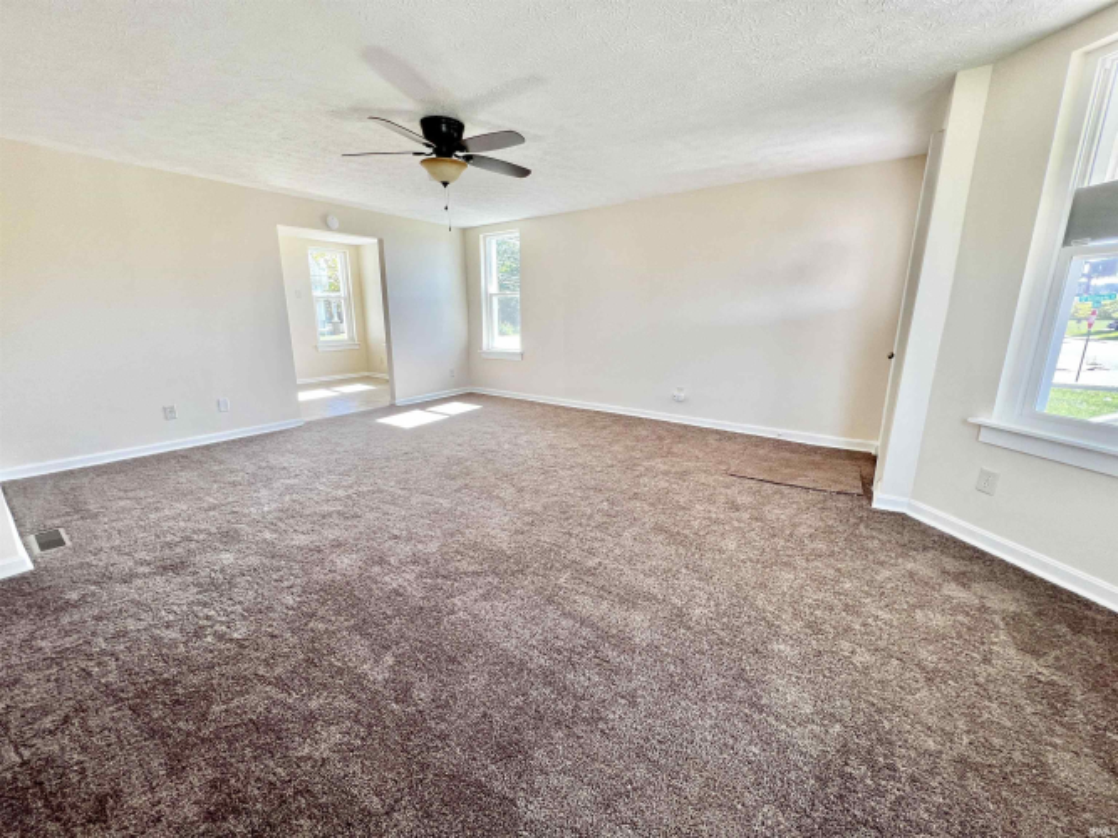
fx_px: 420
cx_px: 559
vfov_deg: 89.9
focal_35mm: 13
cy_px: 419
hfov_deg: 106.2
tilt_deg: -13.5
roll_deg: -0.6
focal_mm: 1.57
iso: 64
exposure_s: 1/99
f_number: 1.8
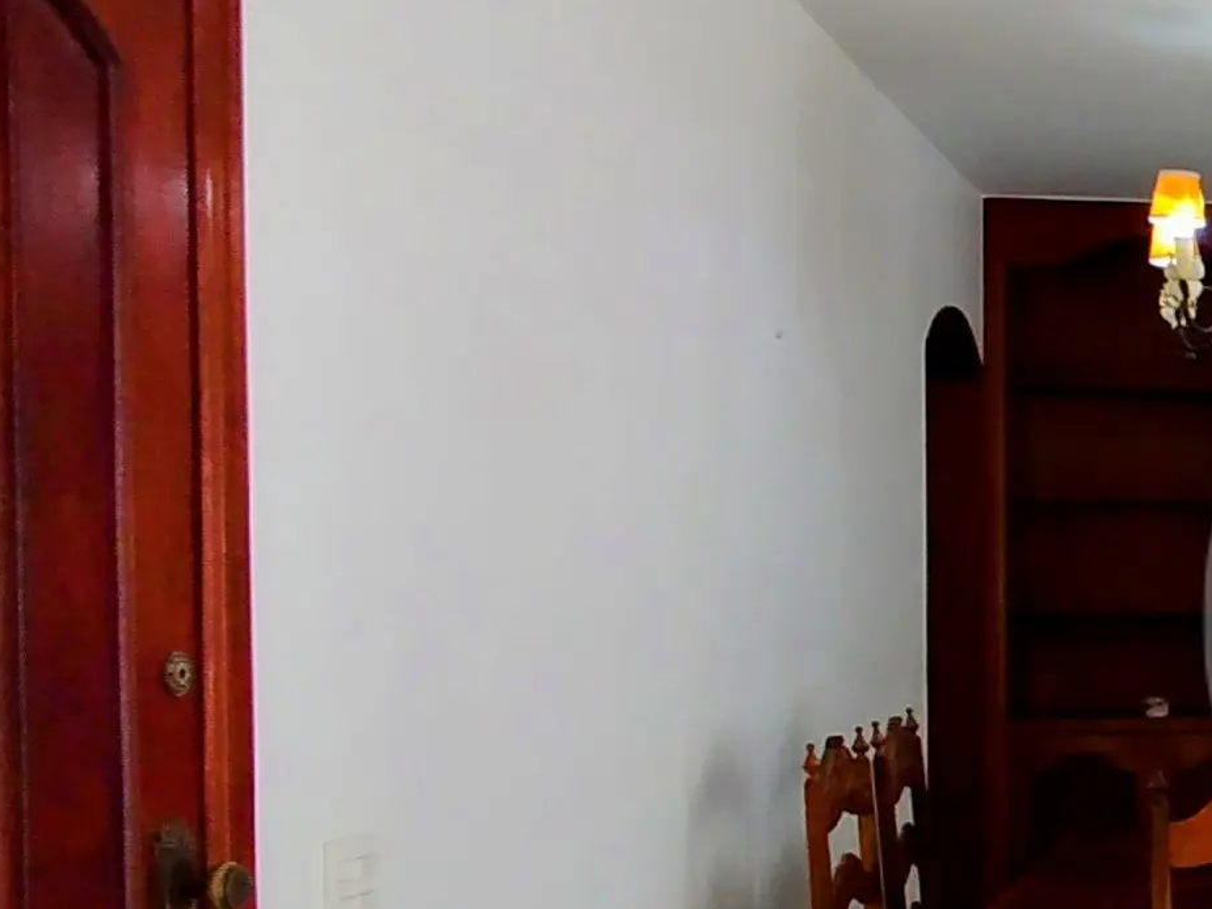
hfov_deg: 28.7
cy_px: 619
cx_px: 1623
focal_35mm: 53
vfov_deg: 27.3
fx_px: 1856
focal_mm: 1.65
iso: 100
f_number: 2.2
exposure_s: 1/40
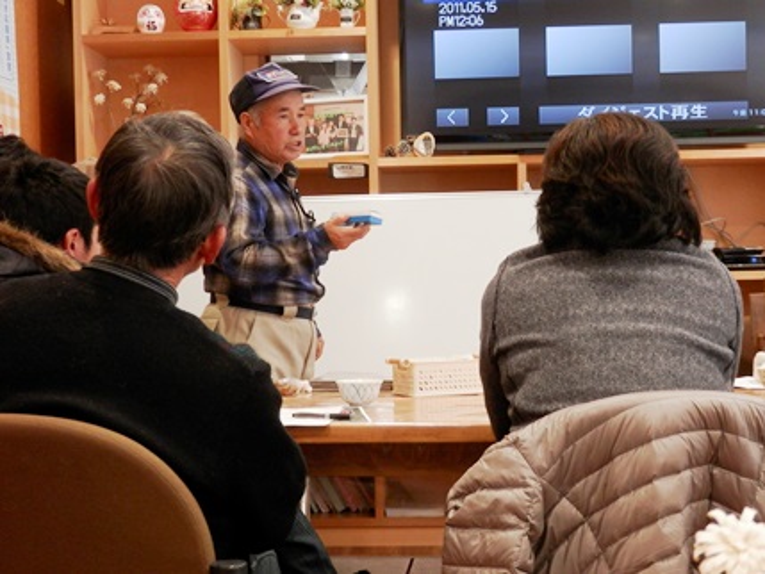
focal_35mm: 54
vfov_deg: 27.0
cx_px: 382
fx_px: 1194
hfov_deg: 35.5
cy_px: 287
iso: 200
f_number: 4.1
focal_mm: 9.8
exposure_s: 1/40
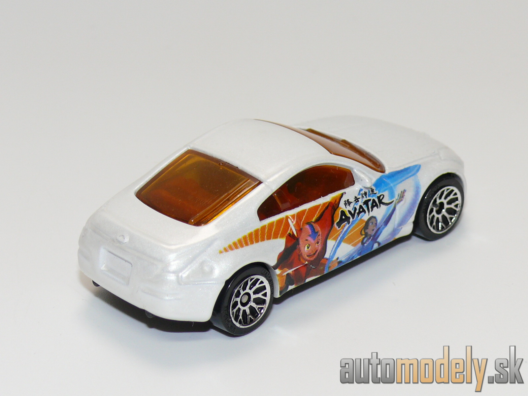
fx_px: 1647
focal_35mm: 108
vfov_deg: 13.7
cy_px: 198
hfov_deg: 18.2
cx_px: 264
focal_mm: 13.8
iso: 100
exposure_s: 1/30
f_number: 4
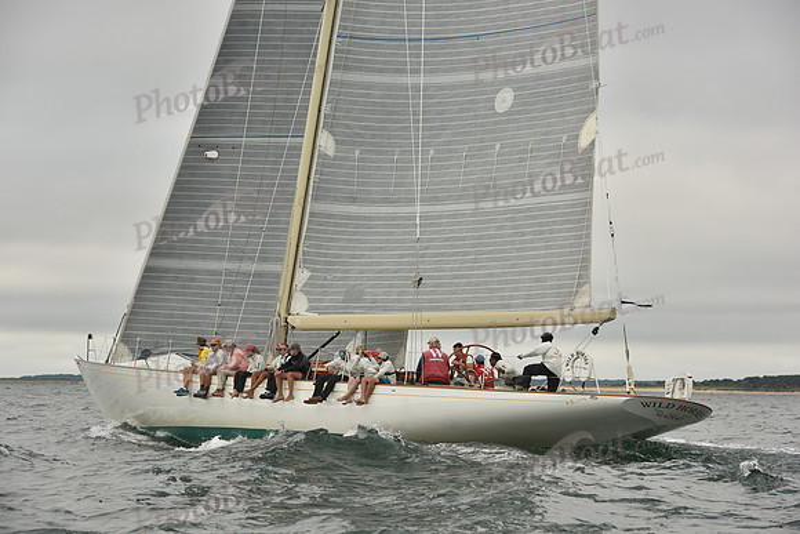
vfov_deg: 11.2
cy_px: 267
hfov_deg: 16.8
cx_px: 400
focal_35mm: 122
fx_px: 2712
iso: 320
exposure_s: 1/800
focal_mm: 122
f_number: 8
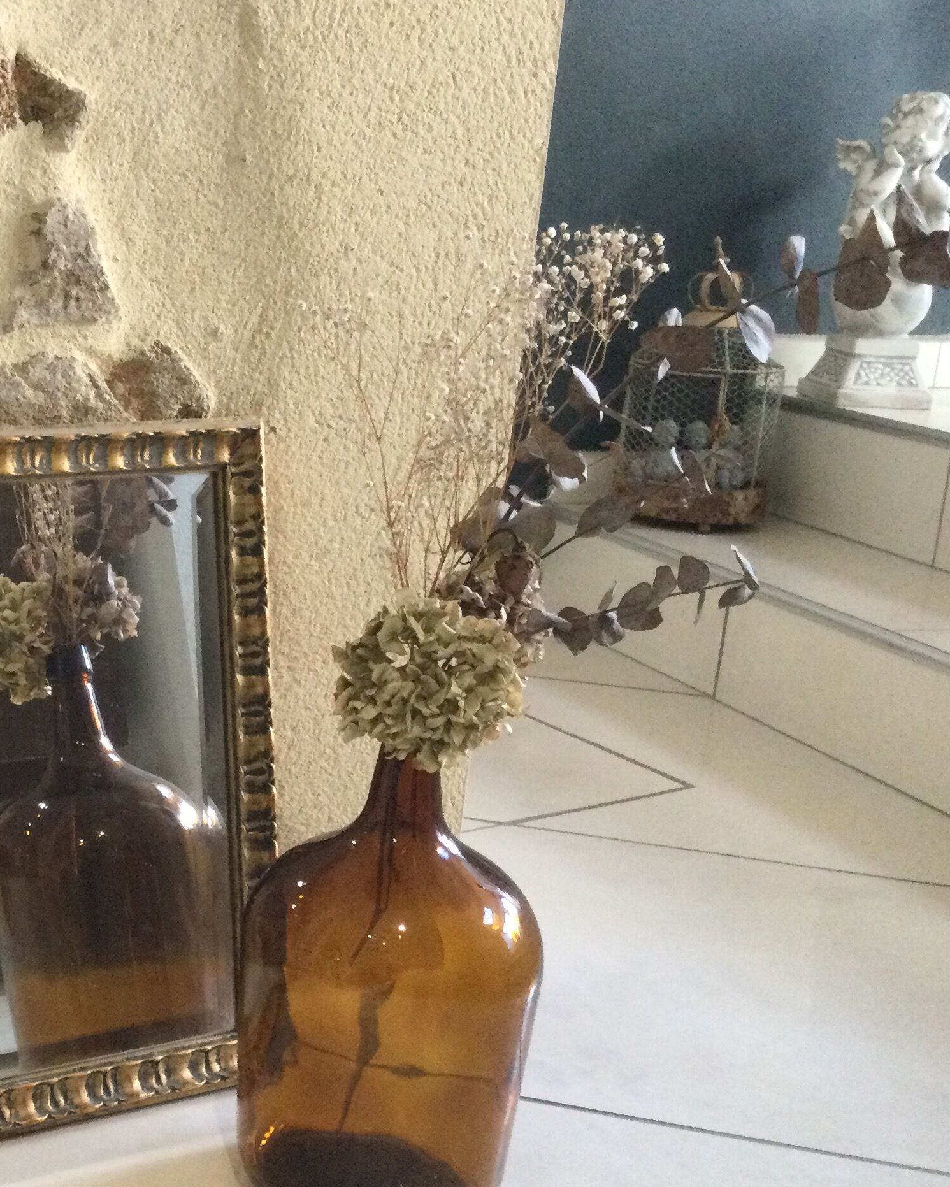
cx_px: -11
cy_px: 709
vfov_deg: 35.2
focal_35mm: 53
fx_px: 1862
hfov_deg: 27.0
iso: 250
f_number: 2.4
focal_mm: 3.3
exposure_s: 1/33
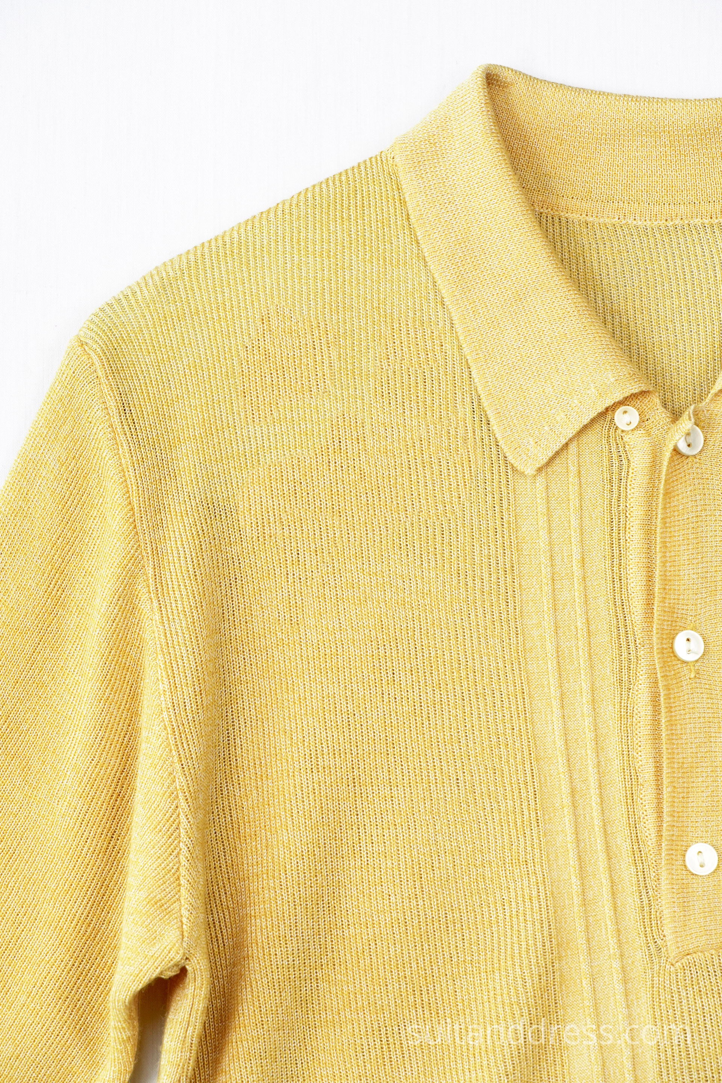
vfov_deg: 14.9
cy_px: 542
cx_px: 361
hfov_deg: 9.9
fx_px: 4151
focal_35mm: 138
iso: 320
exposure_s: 1/50
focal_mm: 92
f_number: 8
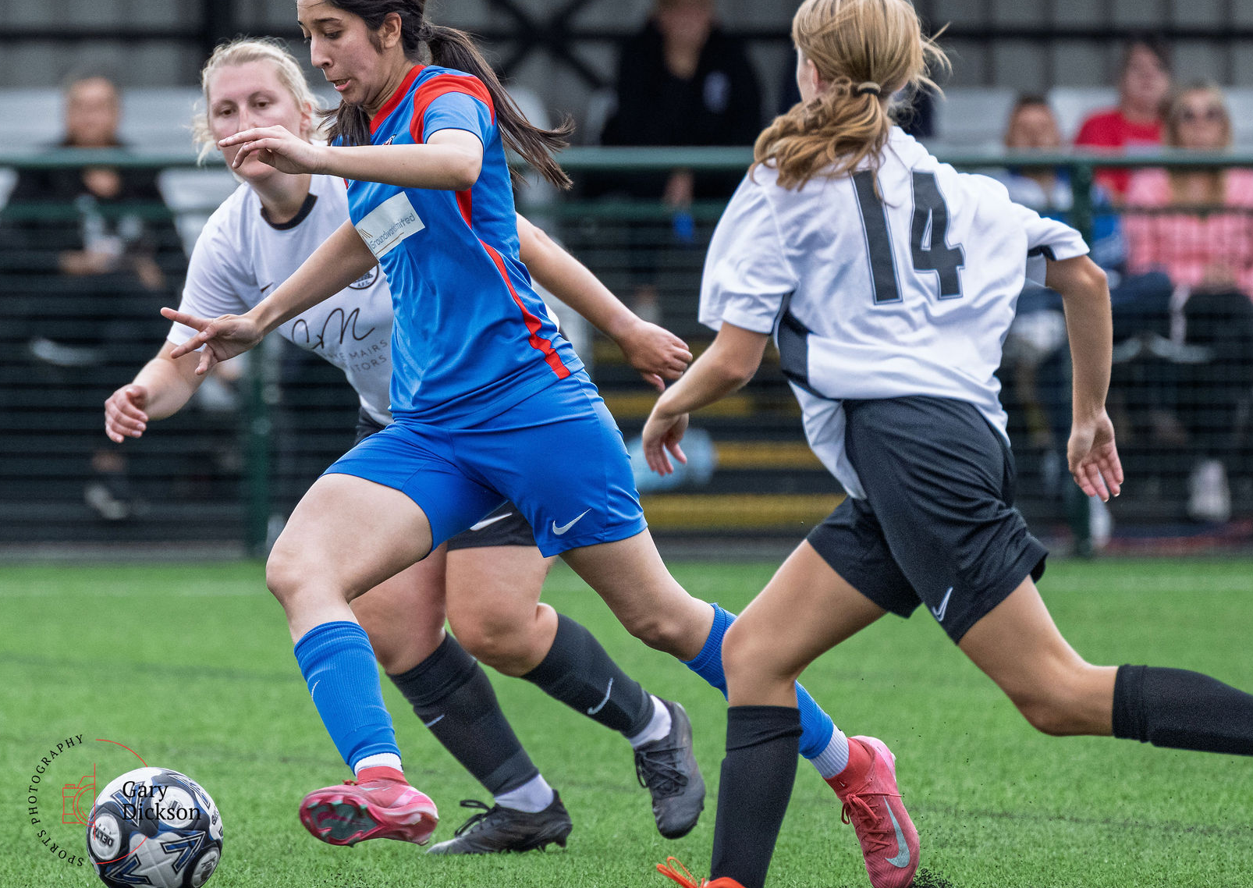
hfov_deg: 2.8
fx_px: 25518
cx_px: 388
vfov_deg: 2.0
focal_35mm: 719
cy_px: 196
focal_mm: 400
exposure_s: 1/1600
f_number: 5.6
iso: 2200
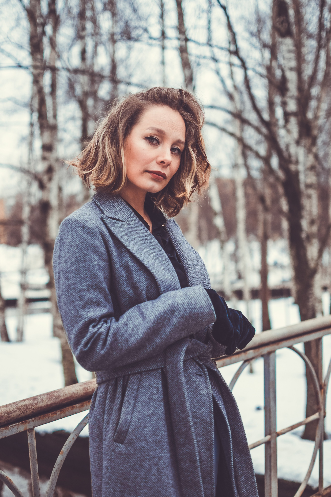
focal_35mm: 52
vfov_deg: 38.2
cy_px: 248
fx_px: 717
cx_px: 166
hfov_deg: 26.0
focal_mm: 35
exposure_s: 1/1000
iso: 160
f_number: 1.8
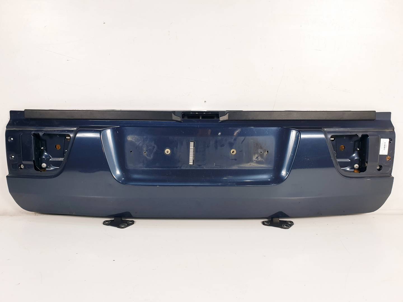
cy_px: 151
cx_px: 202
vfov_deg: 53.1
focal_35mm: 26
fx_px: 303
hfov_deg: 67.3
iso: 80
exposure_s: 1/100
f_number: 2.4
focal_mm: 4.3
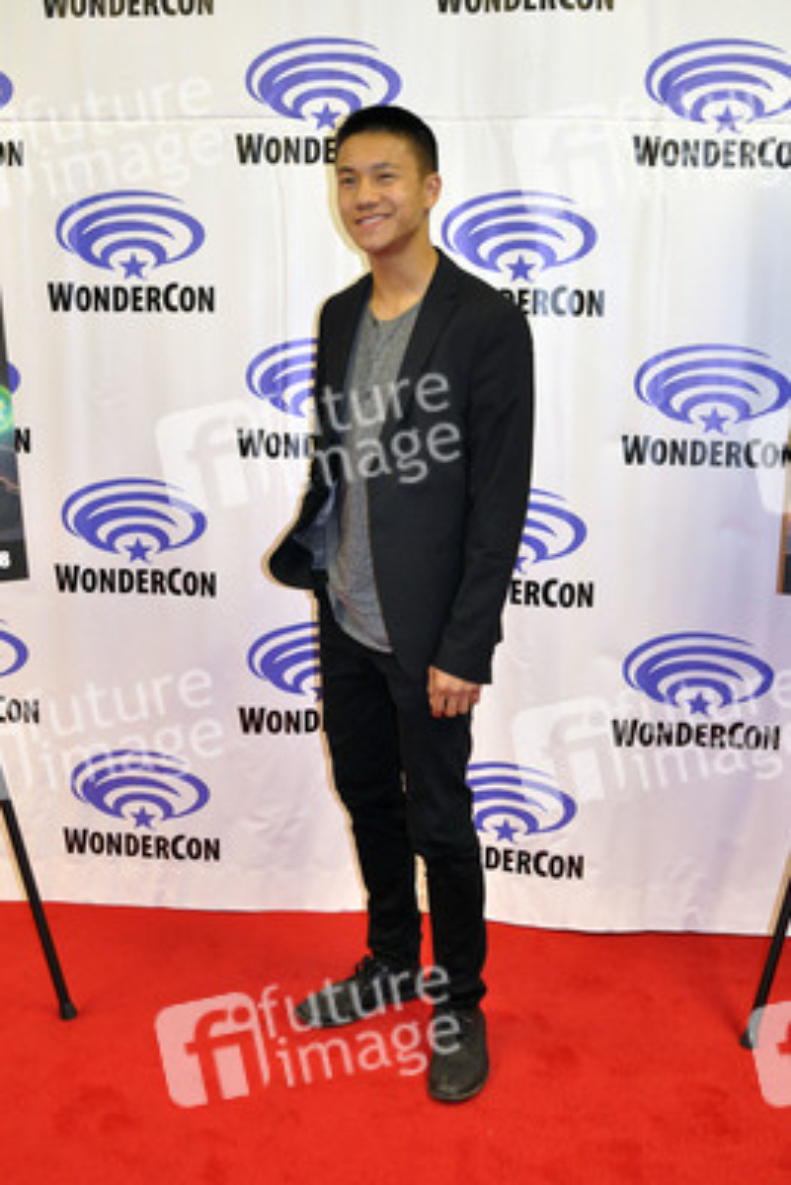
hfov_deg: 36.9
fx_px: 1185
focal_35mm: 36
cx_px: 396
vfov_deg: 53.1
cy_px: 592
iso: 1000
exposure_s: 1/60
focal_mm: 24
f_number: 4.5
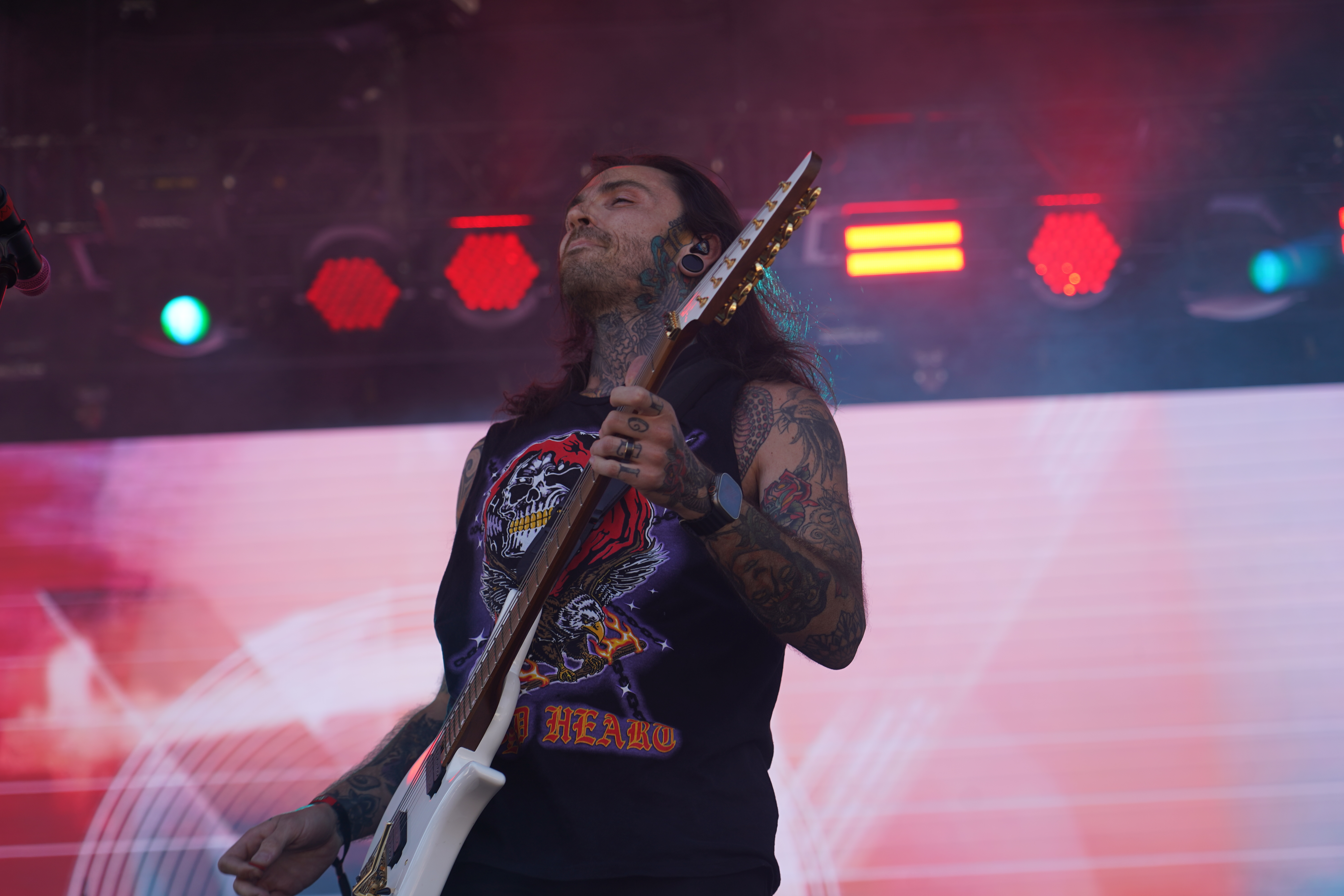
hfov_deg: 19.5
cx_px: 672
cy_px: 448
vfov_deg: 13.0
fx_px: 3920
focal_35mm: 105
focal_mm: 105
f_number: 4.5
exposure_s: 1/200
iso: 100
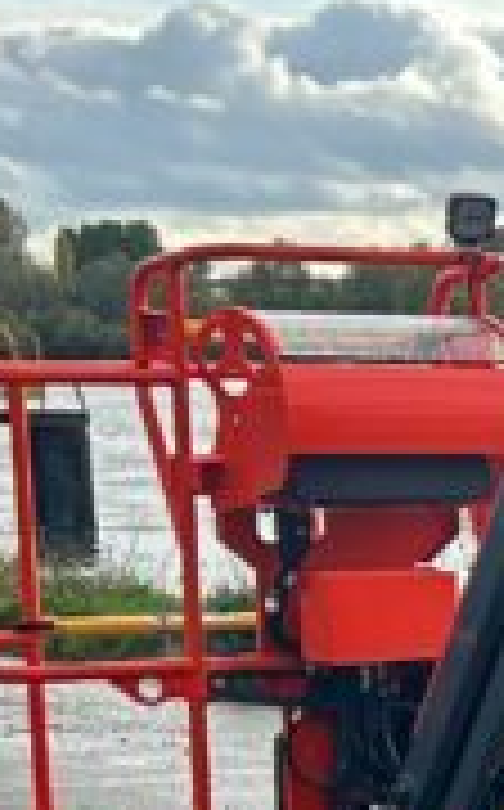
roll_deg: -0.4
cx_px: 1562
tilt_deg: -11.8
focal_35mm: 157
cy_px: 1022
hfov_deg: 7.3
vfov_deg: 12.9
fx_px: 3461
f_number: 1.5
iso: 50
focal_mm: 5.7
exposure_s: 1/567
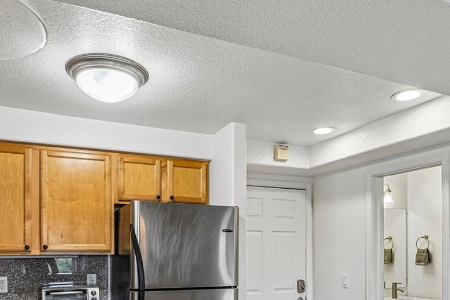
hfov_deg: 63.6
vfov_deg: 42.6
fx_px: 363
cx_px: 213
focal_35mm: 29
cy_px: 246
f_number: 8
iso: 400
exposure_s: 1/15
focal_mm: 14
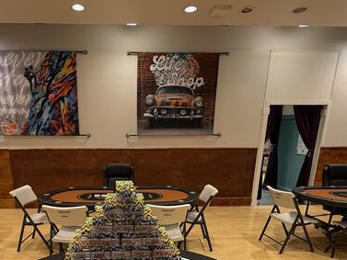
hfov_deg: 66.4
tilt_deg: -15.5
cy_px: 205
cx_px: 133
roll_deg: +0.6
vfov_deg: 50.1
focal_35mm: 26
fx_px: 261
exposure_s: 1/120
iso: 200
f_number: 2.2
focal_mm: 2.22
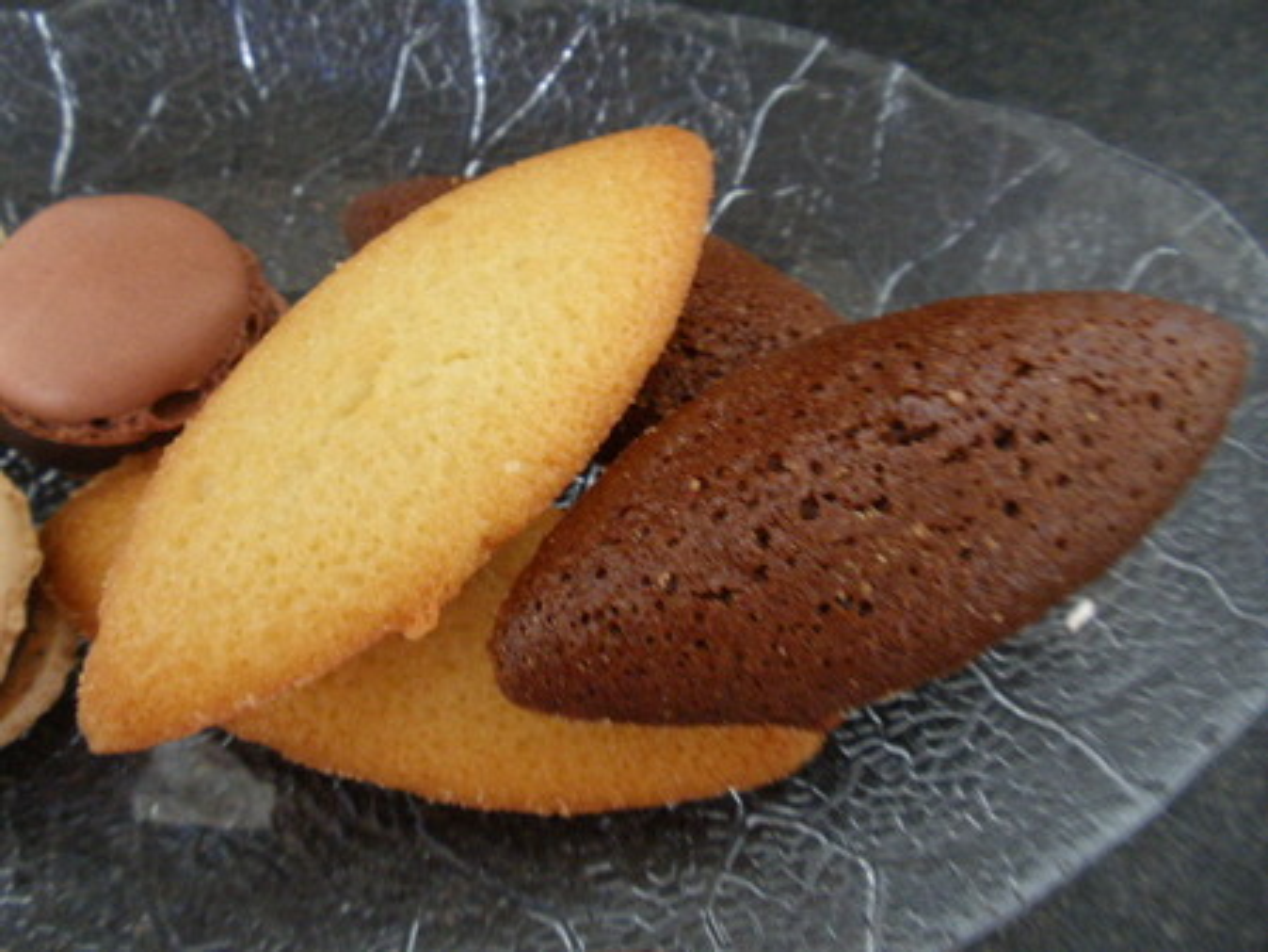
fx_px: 1356
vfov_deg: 38.7
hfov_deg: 50.1
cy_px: 476
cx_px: 634
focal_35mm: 37
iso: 100
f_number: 3.5
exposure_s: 1/4
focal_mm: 6.6
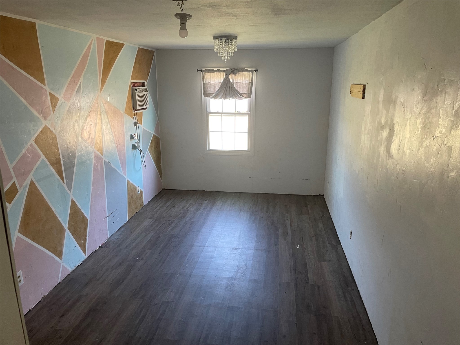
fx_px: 346
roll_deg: -0.3
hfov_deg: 67.3
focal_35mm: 26
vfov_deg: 53.1
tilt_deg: -14.5
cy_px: 172
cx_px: 230
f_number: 1.6
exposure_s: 1/76
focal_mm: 4.2
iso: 125
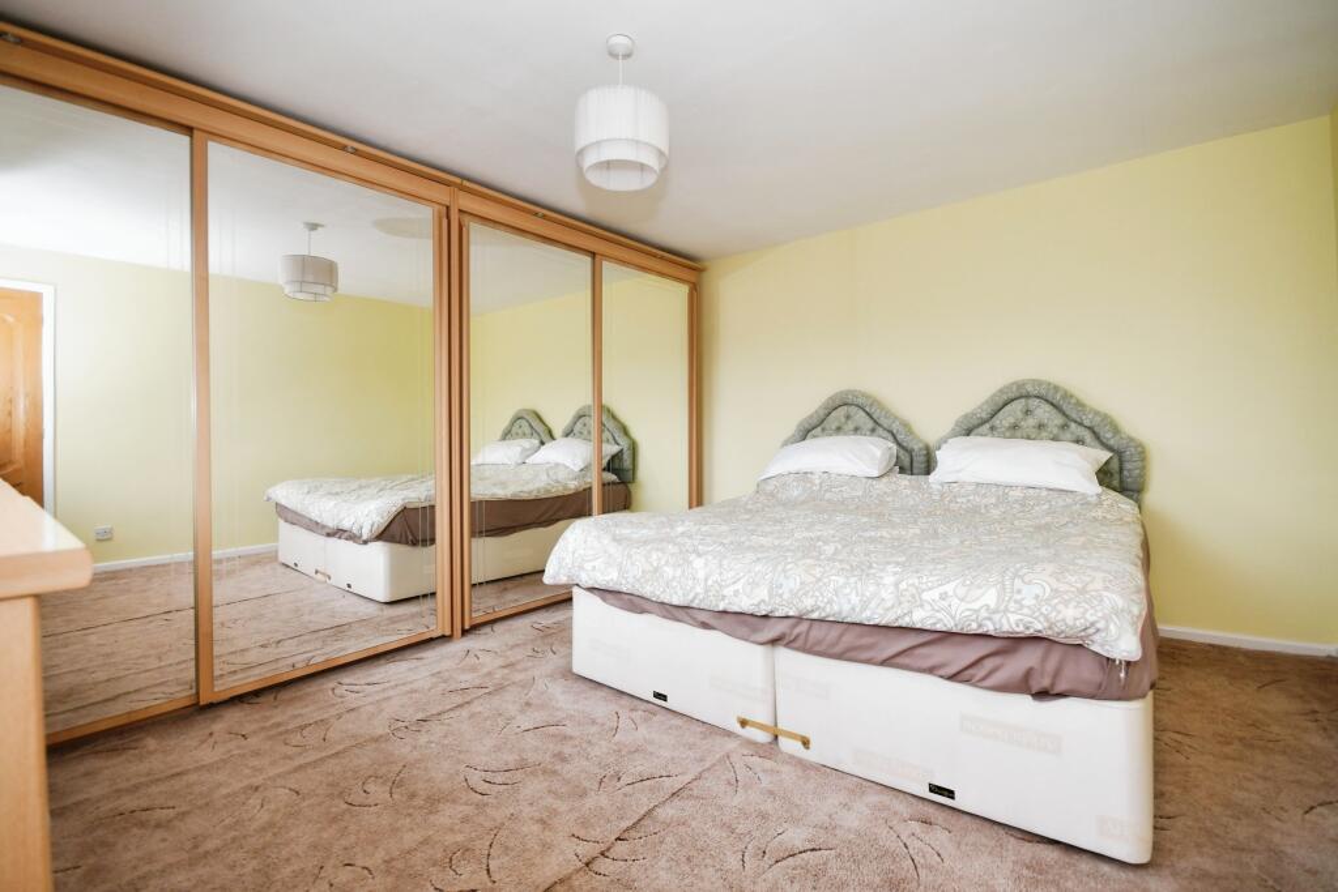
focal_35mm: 15
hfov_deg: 100.4
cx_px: 669
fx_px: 558
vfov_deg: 77.3
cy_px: 446
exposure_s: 1/60
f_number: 8
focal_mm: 10
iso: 400
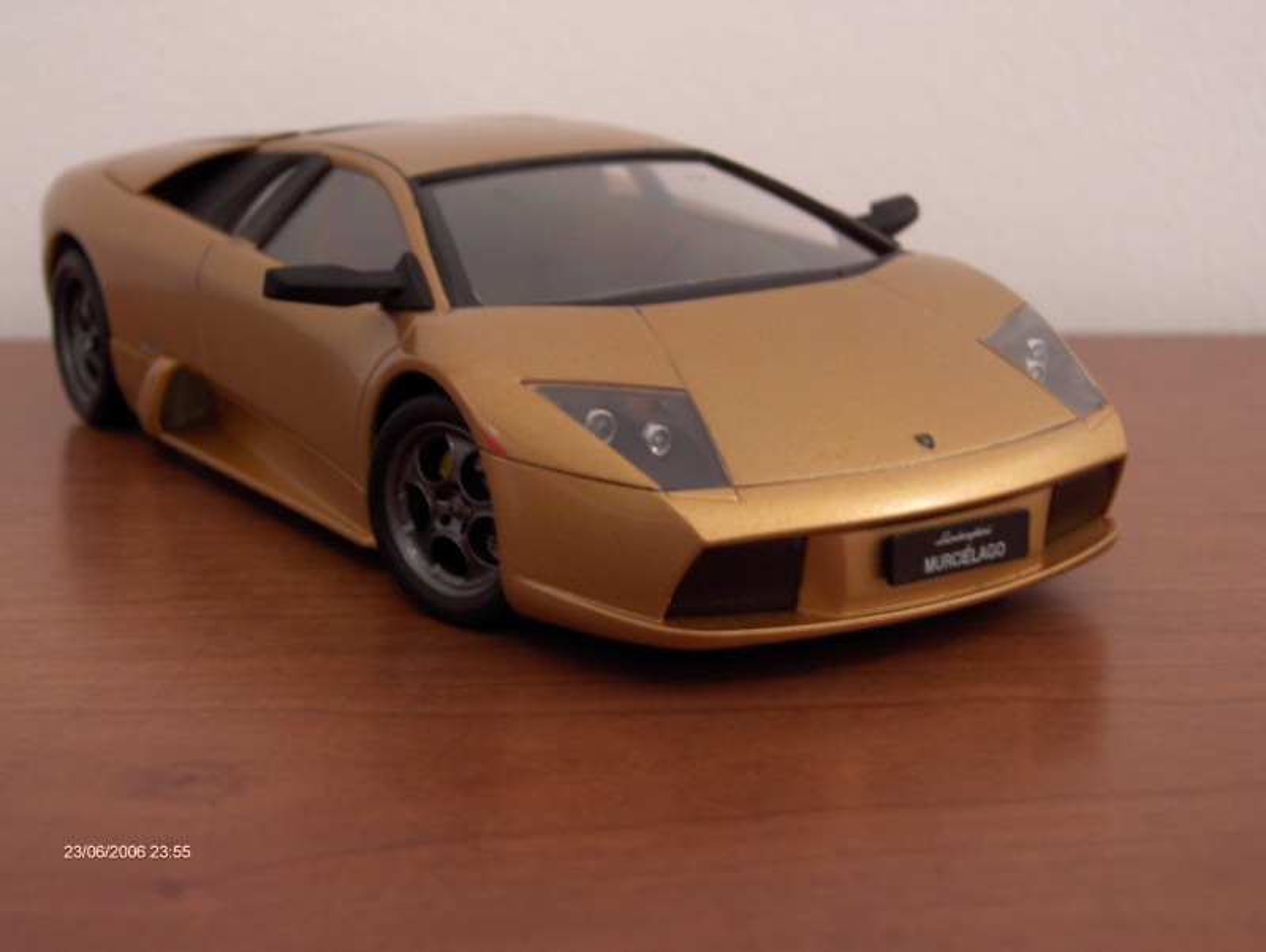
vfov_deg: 26.6
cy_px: 476
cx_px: 633
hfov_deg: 34.9
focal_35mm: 55
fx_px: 2014
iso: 100
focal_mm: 11.4
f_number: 3.2
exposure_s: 1/1.12
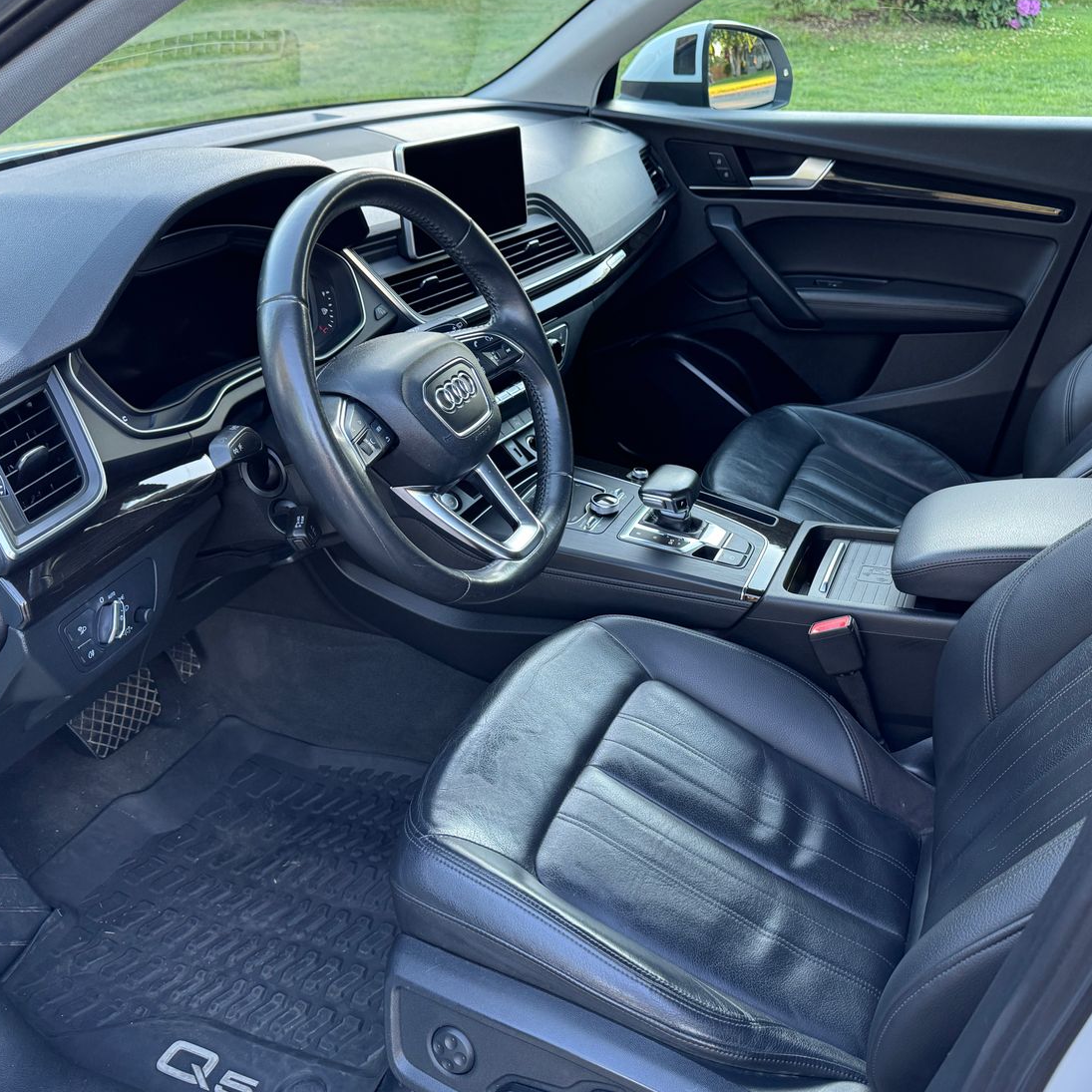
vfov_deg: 52.5
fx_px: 1106
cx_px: 629
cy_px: 557
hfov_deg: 52.3
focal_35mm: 31
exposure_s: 1/93
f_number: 1.78
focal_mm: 6.76
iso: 200
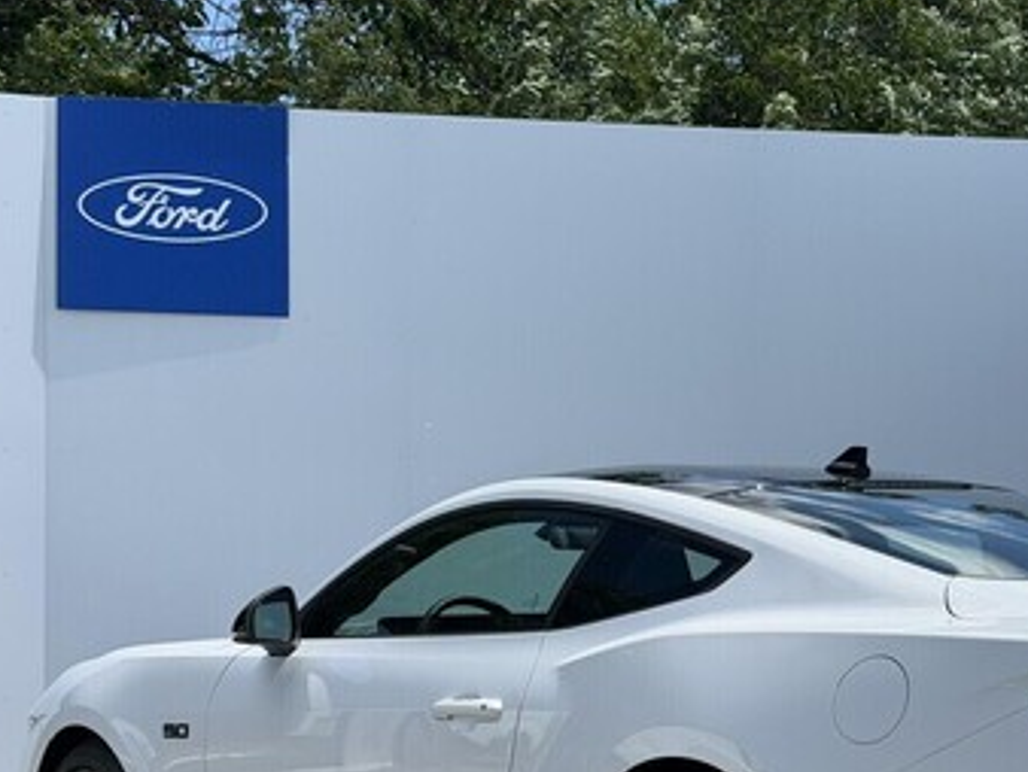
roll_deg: +0.6
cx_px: 791
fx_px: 2318
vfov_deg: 18.8
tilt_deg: +0.4
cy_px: 585
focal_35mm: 78
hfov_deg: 24.7
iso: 64
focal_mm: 6.76
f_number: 1.78
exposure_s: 1/4878
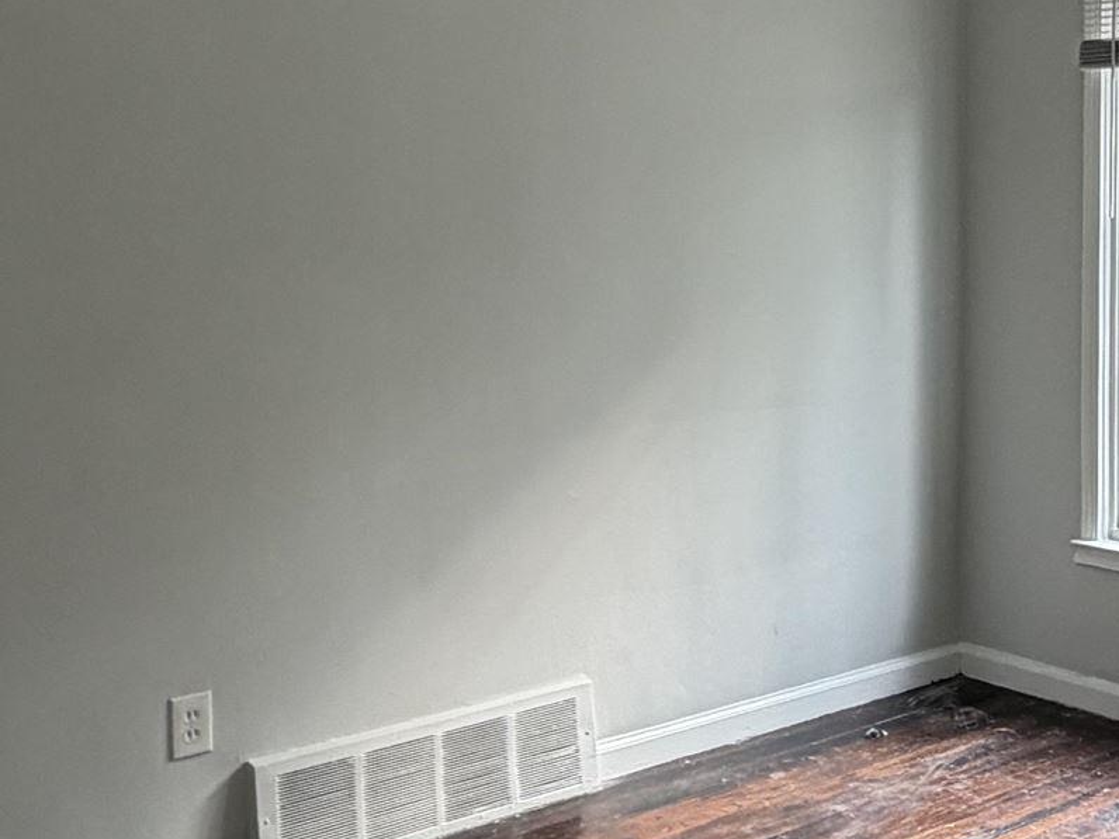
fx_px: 1746
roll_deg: +0.1
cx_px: 990
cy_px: 245
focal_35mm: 54
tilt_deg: -3.5
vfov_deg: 26.8
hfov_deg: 33.8
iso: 160
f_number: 2.2
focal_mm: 2.22
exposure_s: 1/120
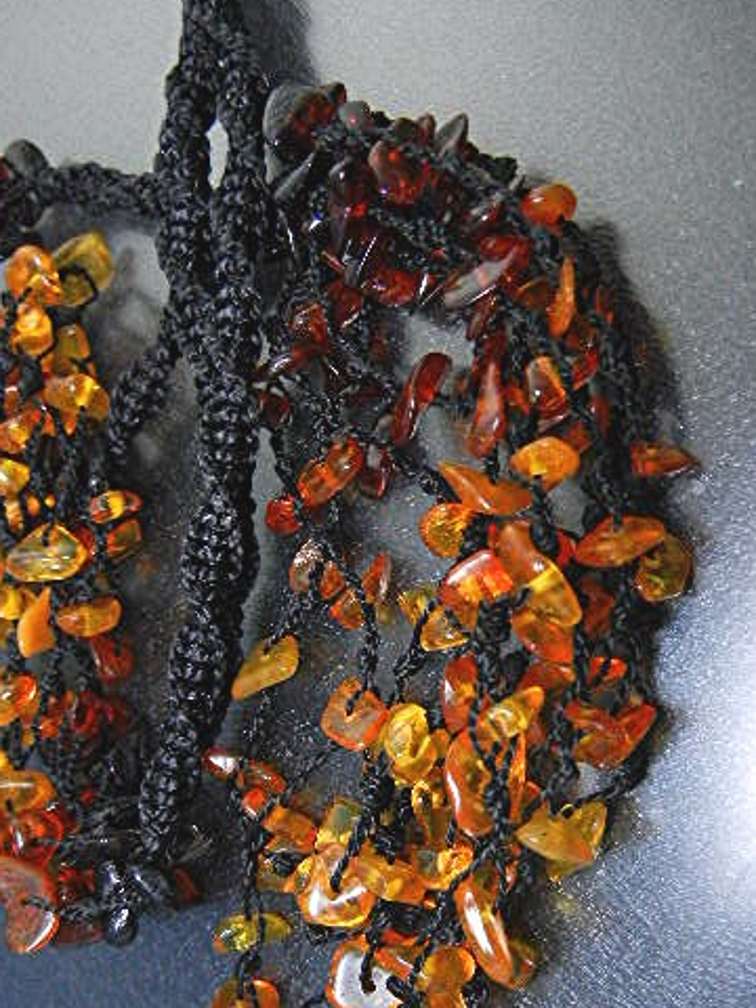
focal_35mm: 40
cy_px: 624
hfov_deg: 35.9
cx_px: 328
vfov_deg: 46.4
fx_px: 1165
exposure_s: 1/30
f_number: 7
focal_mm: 5.4
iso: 800
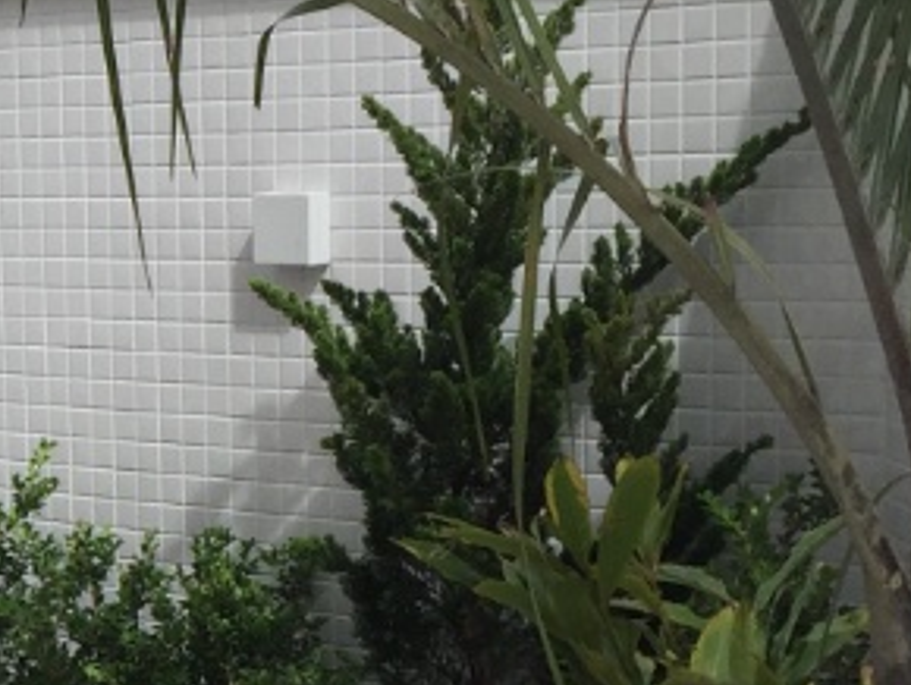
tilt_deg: -8.6
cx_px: -531
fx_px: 3161
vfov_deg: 12.3
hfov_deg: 15.0
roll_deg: +2.1
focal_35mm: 120
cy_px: 644
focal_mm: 4.15
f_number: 2.2
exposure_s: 1/694
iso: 32
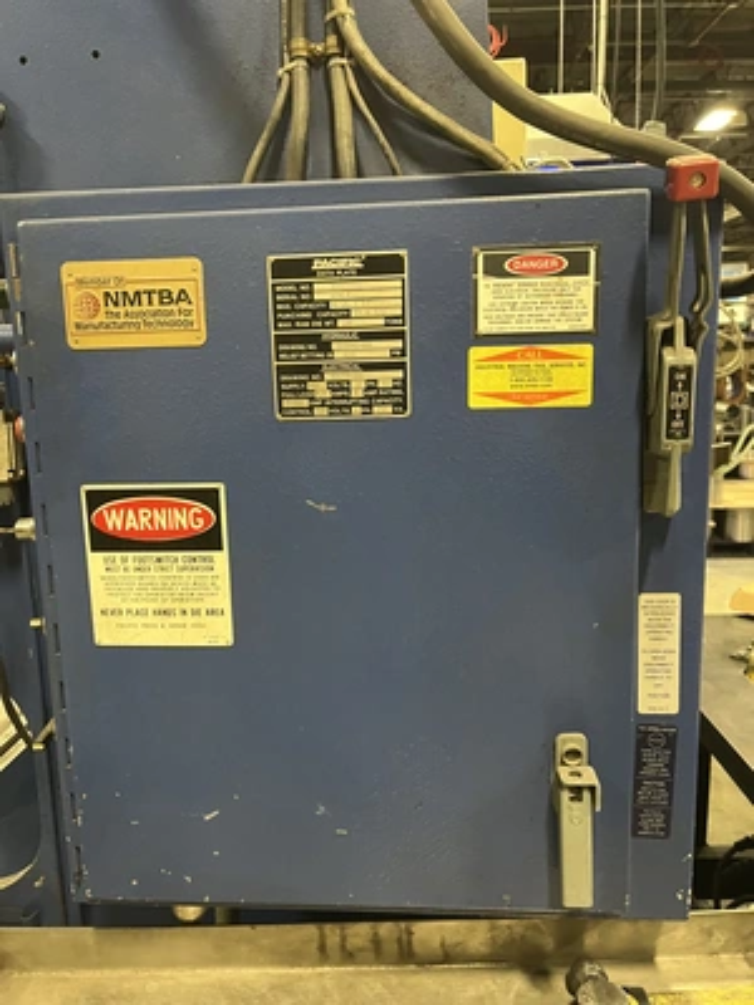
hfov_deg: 53.1
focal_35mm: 26
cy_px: 502
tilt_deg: -8.9
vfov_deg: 67.3
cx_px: 377
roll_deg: +1.8
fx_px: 755
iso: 500
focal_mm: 5.1
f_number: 1.6
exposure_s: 1/40
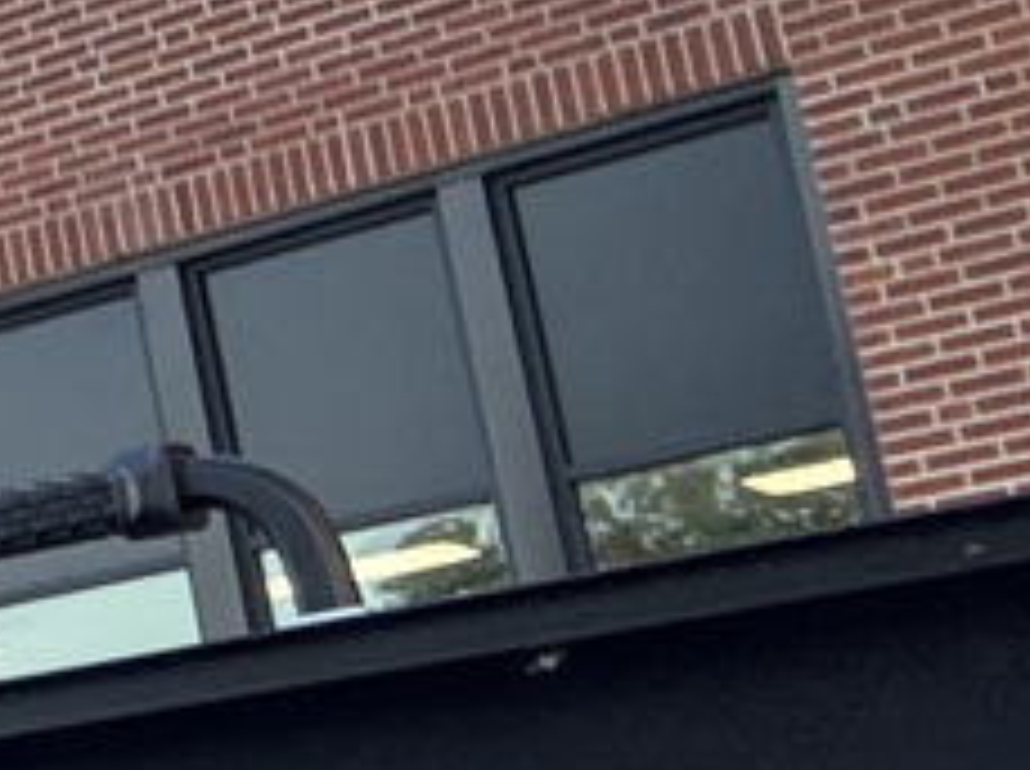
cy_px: 572
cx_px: -1187
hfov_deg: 14.7
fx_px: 3060
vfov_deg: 14.3
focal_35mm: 103
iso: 64
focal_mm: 2.69
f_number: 1.9
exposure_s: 1/121
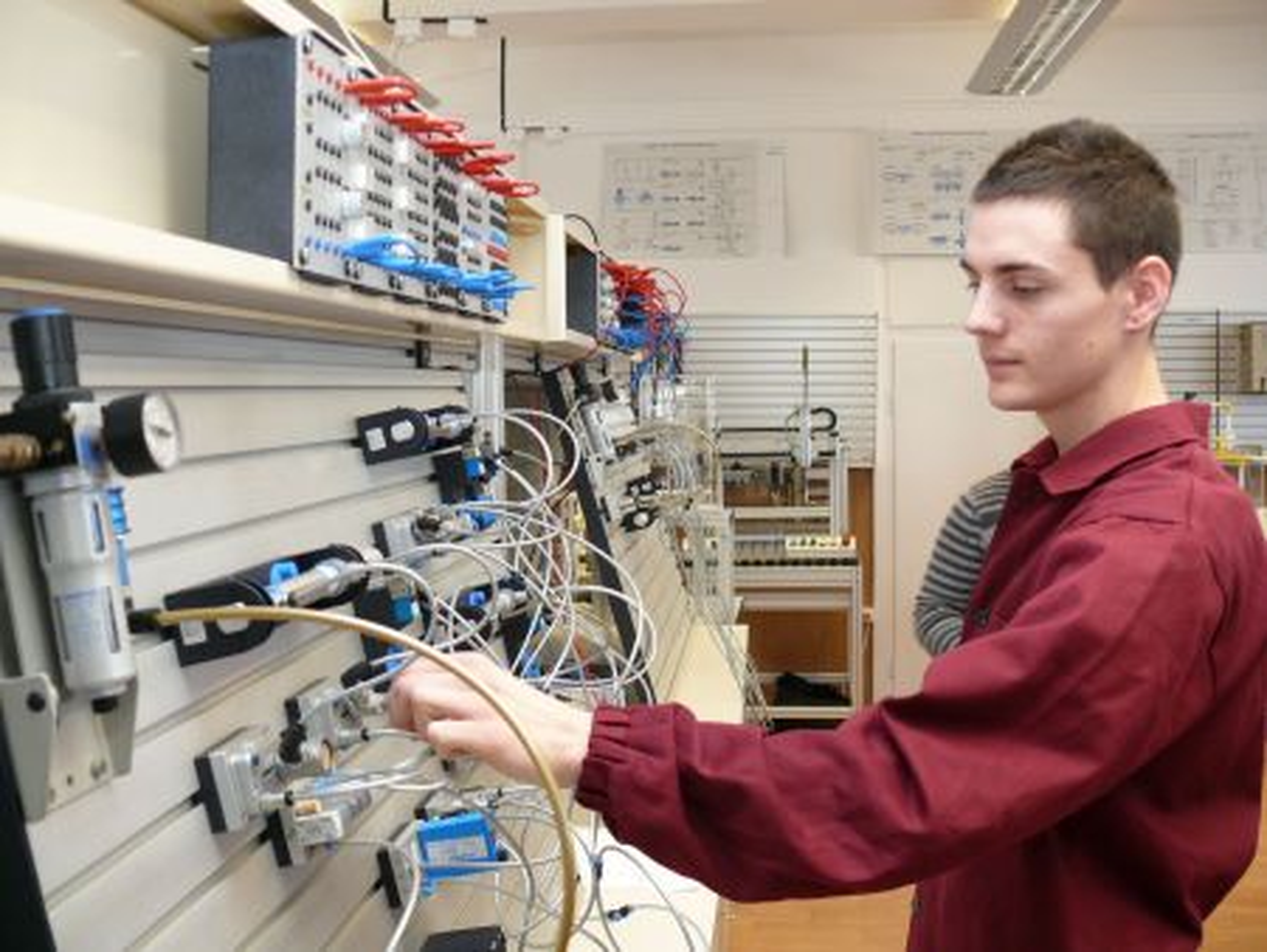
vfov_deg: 40.7
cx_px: 634
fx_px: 1282
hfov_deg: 52.6
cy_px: 476
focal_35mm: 35
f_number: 2.8
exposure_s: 1/30
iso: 100
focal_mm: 7.4
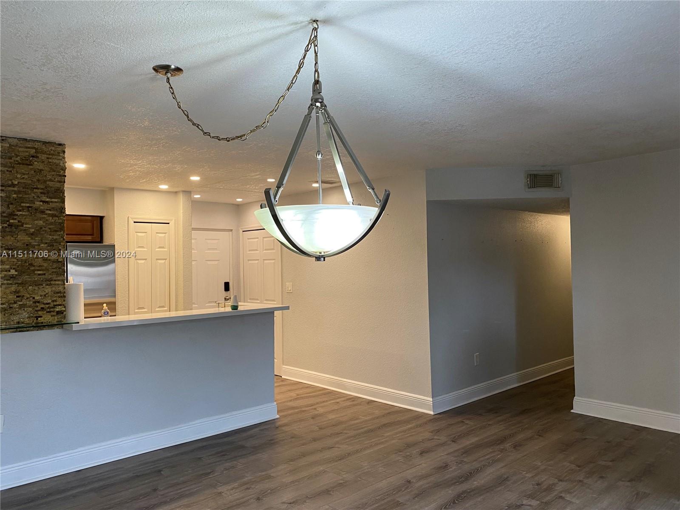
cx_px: 340
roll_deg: +1.4
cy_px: 255
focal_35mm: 26
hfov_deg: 67.3
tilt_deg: -0.1
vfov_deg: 53.1
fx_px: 511
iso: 80
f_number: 1.8
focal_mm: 4.25
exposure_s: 1/60
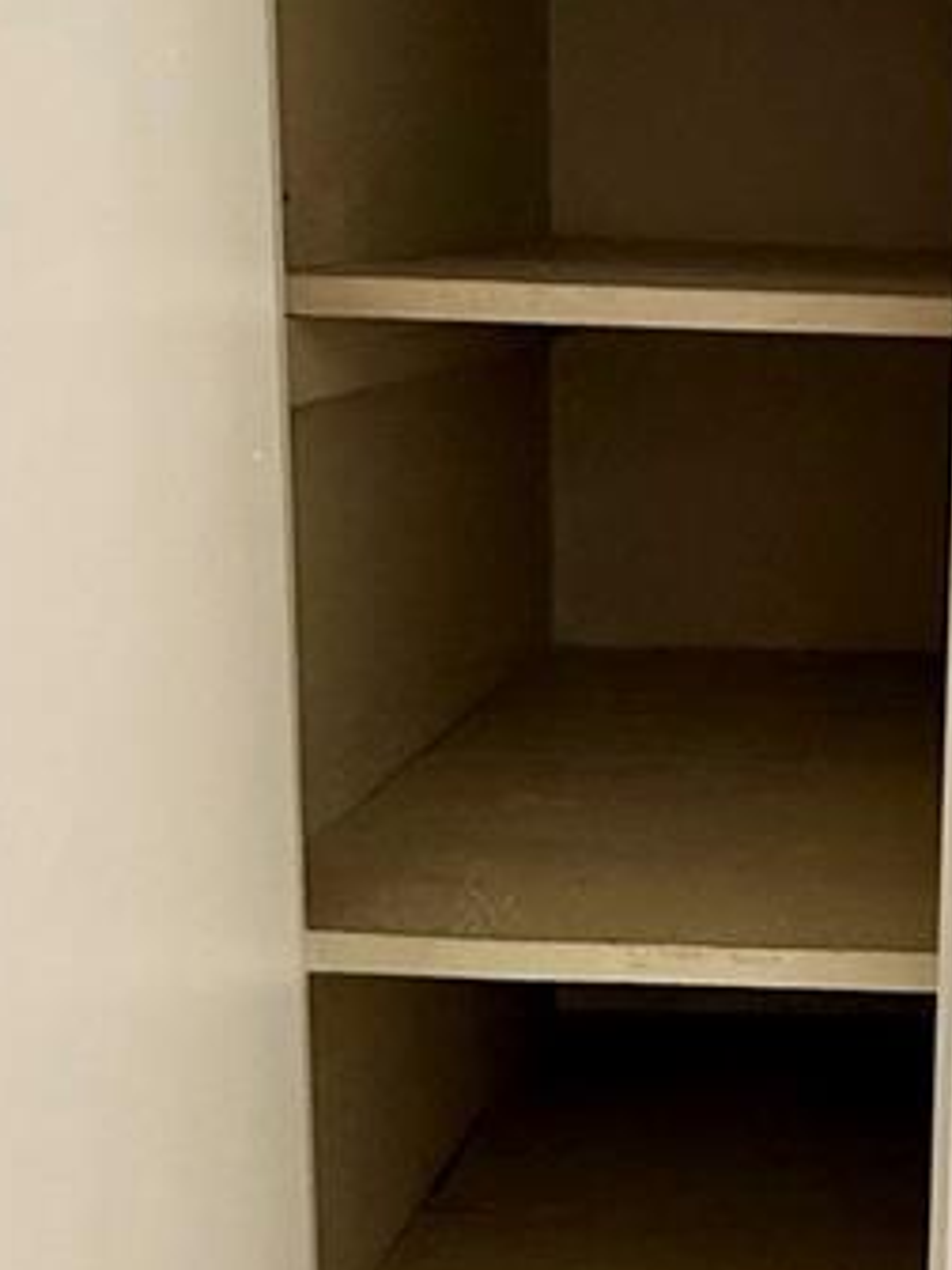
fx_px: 1833
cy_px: 533
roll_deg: -3.0
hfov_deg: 26.3
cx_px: 1107
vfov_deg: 38.1
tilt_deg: -9.3
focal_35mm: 50
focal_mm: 2.22
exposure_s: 1/120
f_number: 2.2
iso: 250
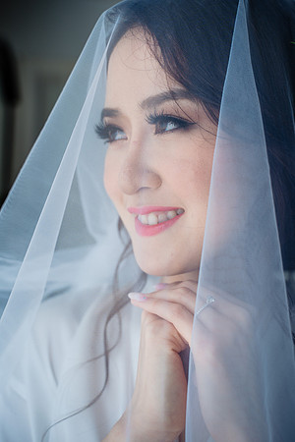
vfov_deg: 46.4
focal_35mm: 42
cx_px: 148
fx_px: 516
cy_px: 221
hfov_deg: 31.9
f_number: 3.5
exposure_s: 1/320
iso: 250
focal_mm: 42
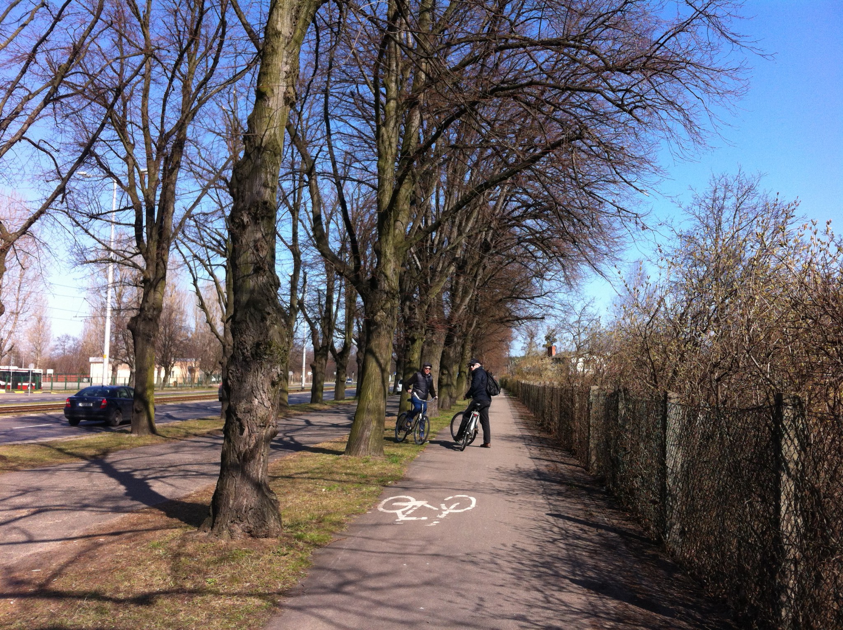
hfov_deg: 52.7
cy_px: 315
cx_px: 422
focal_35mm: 35
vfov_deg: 40.6
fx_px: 851
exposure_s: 1/838
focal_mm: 3.85
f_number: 2.8
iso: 80
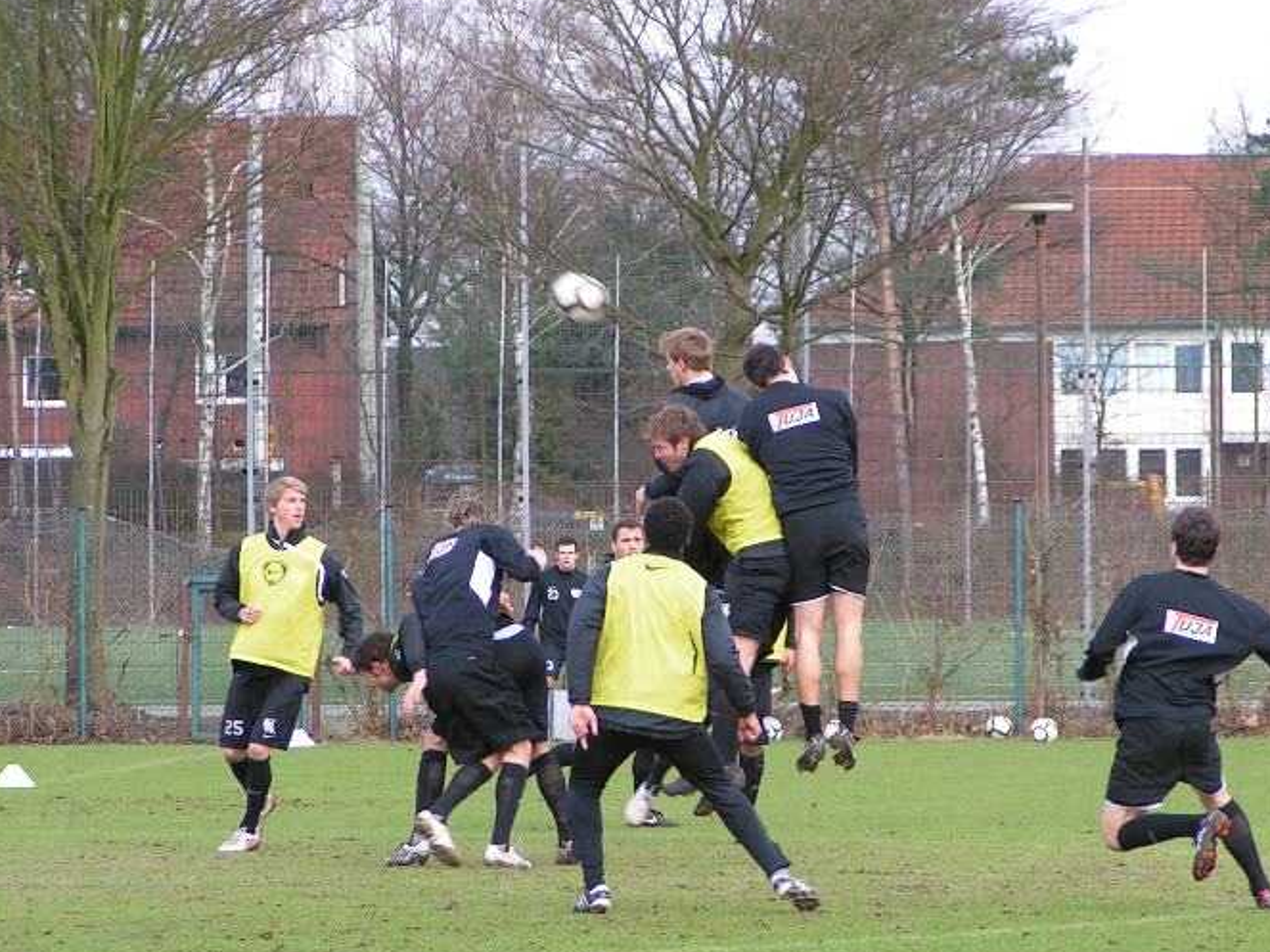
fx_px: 8327
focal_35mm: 227
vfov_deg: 6.5
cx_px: 636
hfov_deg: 8.7
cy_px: 452
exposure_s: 1/200
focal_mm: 28.8
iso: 50
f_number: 3.5
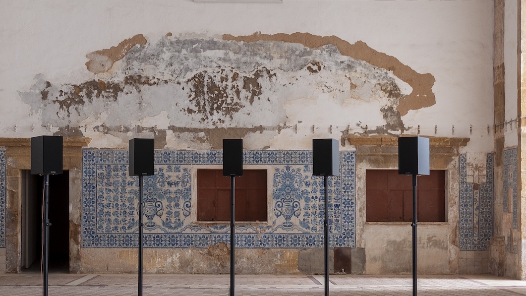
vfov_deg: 17.0
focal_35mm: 71
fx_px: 990
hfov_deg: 29.7
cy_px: 191
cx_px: 239
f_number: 5
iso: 200
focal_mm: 24
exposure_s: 1/2
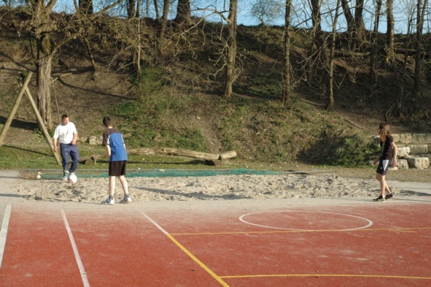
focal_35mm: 57
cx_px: 216
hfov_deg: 35.1
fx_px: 682
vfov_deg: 23.8
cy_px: 144
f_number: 13
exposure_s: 1/640
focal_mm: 38
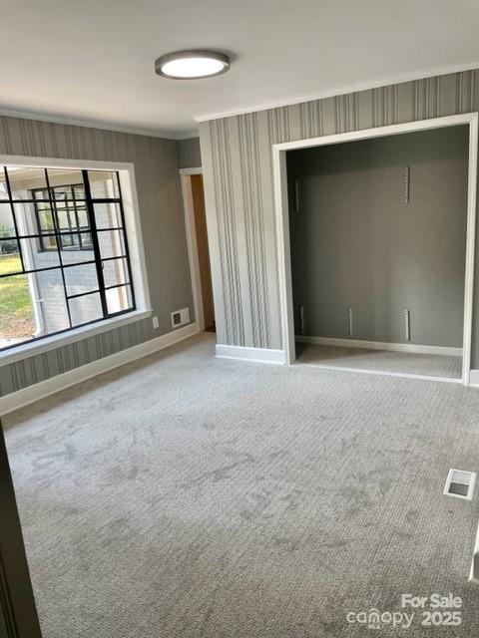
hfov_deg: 53.1
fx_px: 480
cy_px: 319
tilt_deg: -7.7
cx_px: 240
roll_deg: +4.0
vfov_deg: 67.3
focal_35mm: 26
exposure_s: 1/120
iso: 50
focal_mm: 4.2
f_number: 1.6
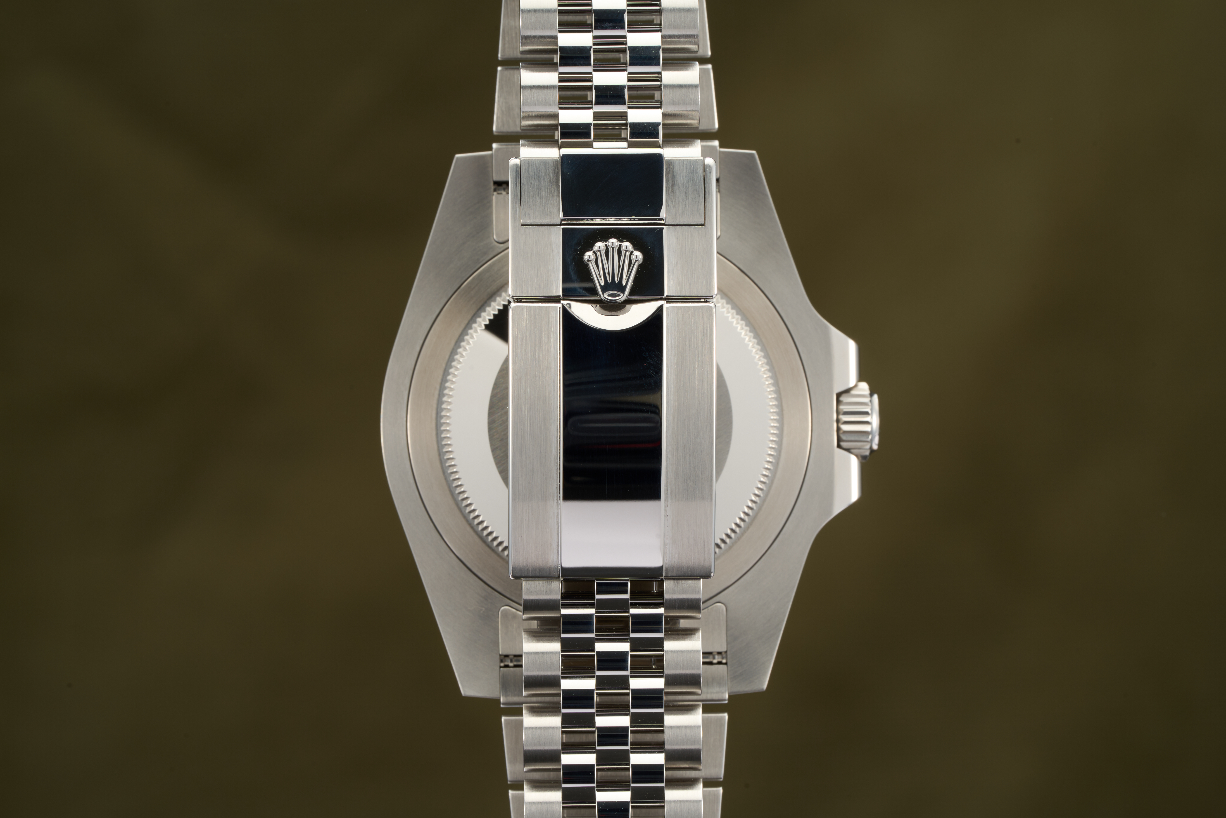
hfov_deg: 20.4
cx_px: 613
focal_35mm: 100
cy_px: 409
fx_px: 3405
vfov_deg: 13.7
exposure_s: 1/125
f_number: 16
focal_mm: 100
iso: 125
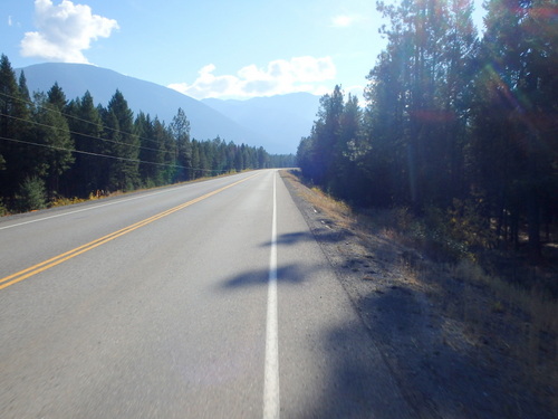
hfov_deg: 63.4
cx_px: 279
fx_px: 451
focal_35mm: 28
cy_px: 210
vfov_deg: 49.7
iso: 125
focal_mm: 5
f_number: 11
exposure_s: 1/125
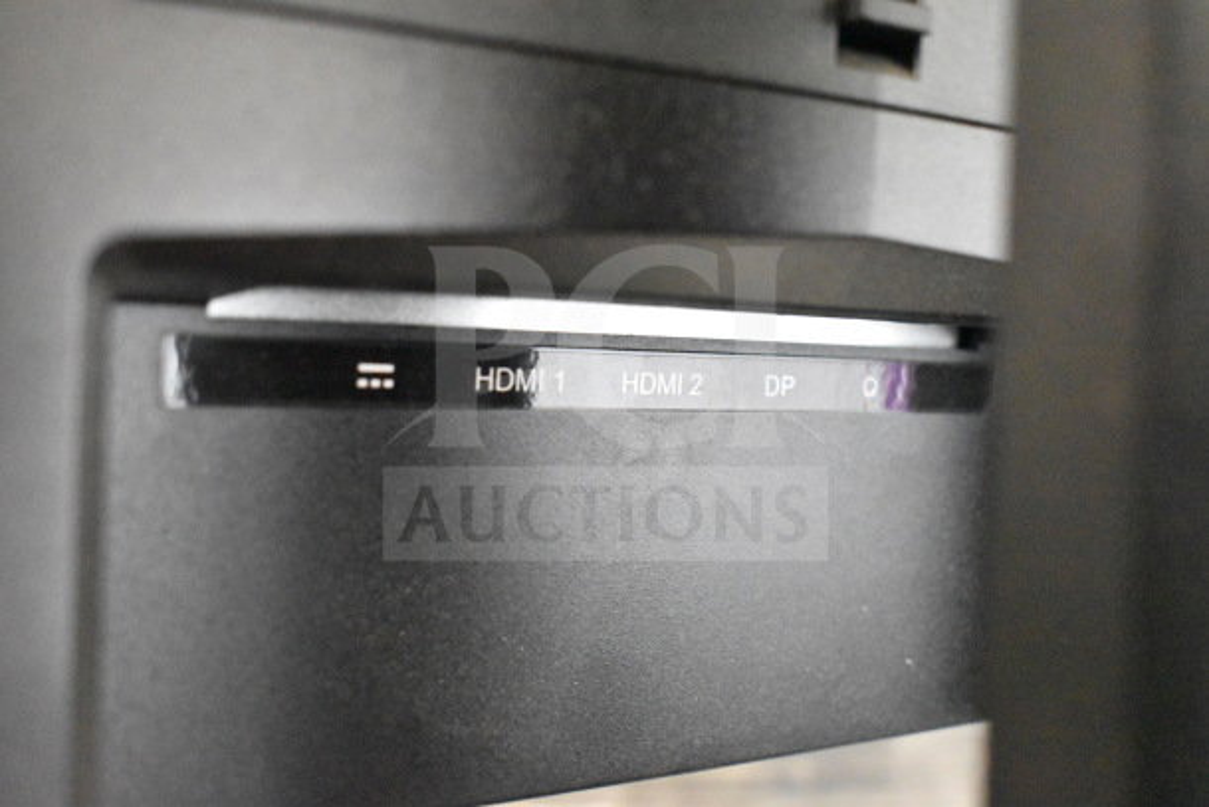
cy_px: 404
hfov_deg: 46.4
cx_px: 604
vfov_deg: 31.9
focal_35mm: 42
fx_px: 1411
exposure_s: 1/50
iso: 16000
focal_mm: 28
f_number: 4.2
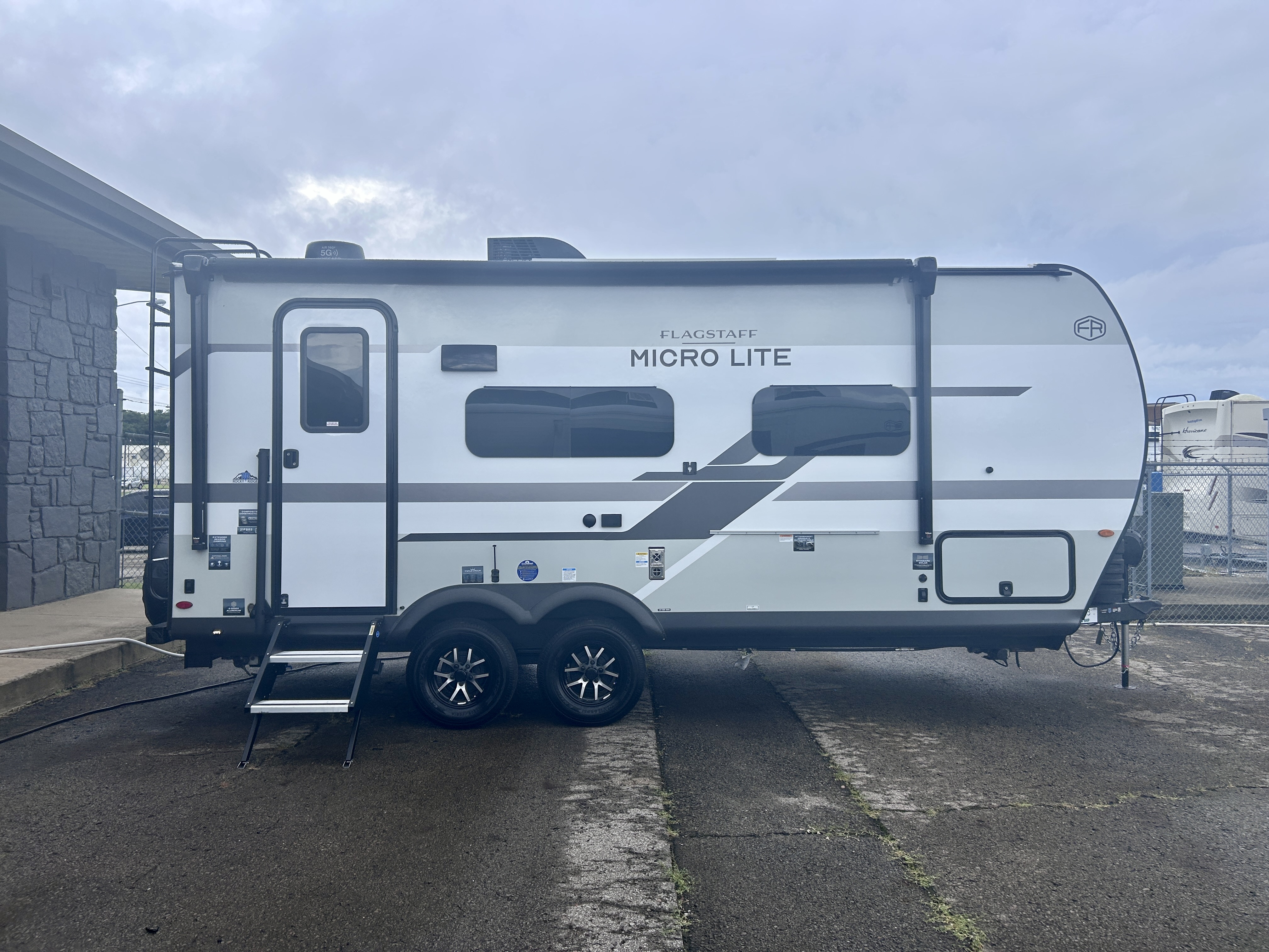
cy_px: 476
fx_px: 953
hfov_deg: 67.3
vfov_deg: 53.1
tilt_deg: +0.8
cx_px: 634
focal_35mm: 26
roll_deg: +1.1
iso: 50
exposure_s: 1/2208
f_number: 1.5
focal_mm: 5.7
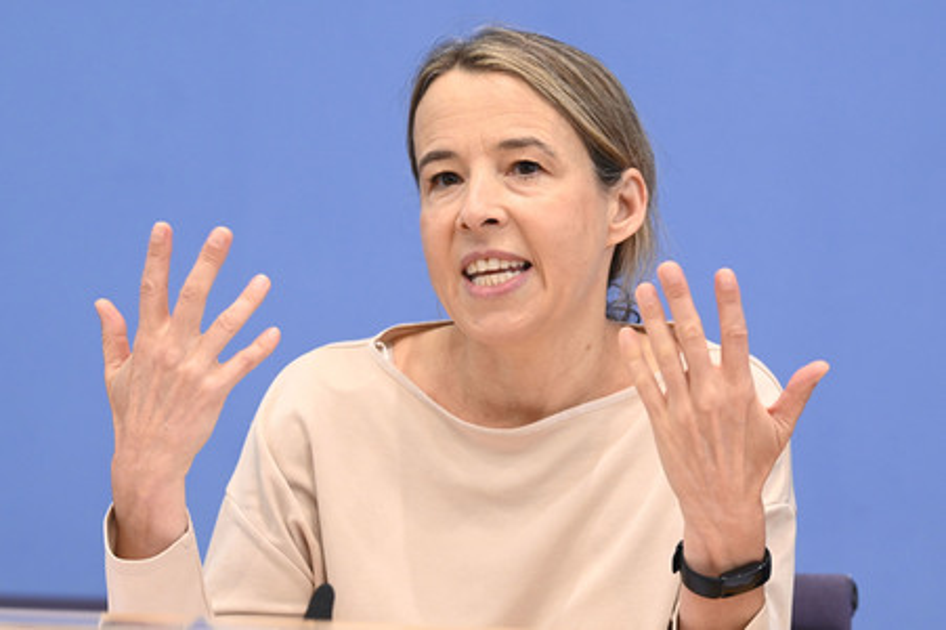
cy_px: 315
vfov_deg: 11.4
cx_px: 473
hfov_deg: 17.1
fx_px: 3151
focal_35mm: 120
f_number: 5.6
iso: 4000
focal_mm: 120
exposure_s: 1/500
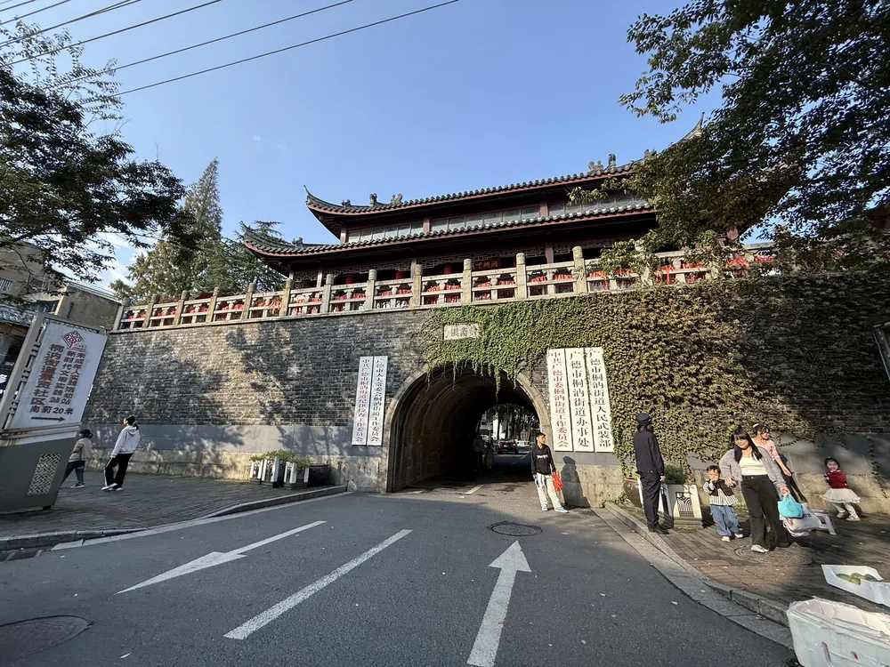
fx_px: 360
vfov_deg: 85.7
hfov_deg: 102.1
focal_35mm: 14
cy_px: 334
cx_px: 445
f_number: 2.2
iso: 50
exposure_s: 1/439
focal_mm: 2.22
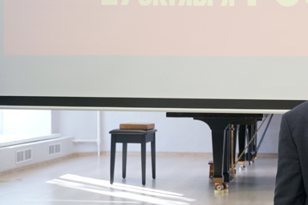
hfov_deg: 21.7
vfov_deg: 15.0
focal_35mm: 91
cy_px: 131
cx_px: 298
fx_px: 778
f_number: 4.5
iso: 1000
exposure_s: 1/160
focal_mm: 31
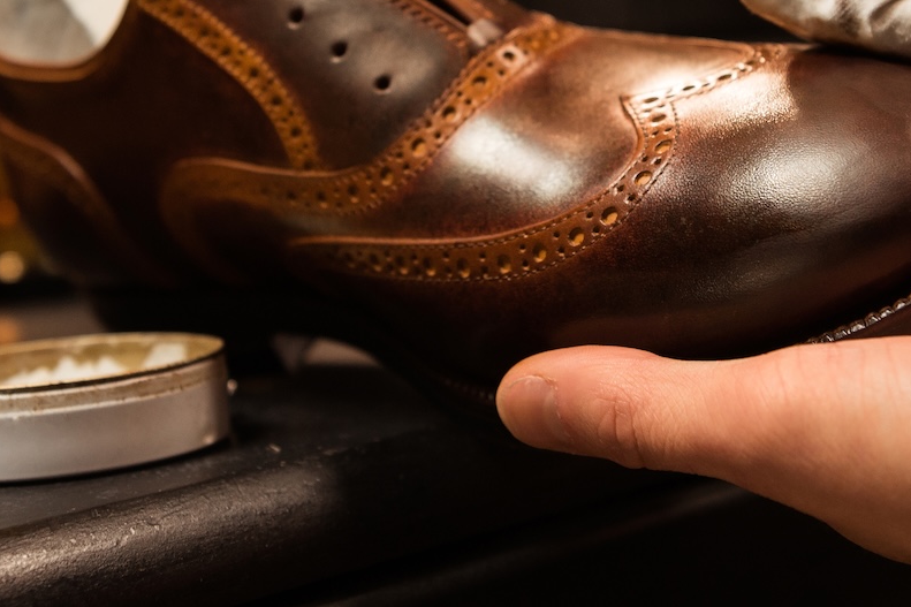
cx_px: 477
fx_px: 2150
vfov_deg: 15.8
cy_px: 37
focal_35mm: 85
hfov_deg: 23.9
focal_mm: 35
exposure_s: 1/125
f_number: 3.5
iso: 500
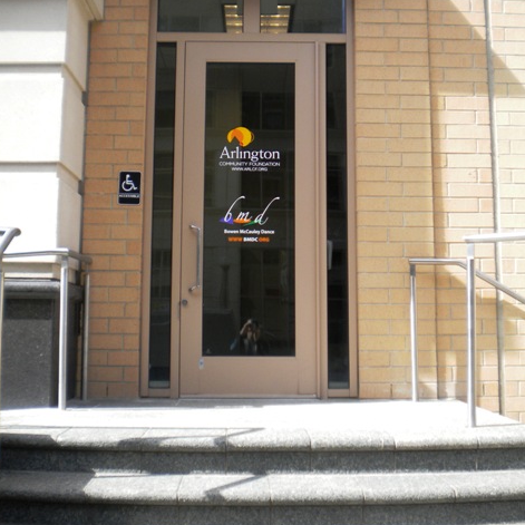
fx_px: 721
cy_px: 227
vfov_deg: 40.0
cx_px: 260
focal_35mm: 42
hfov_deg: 40.0
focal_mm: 6.3
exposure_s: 1/500
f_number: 3.1
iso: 127
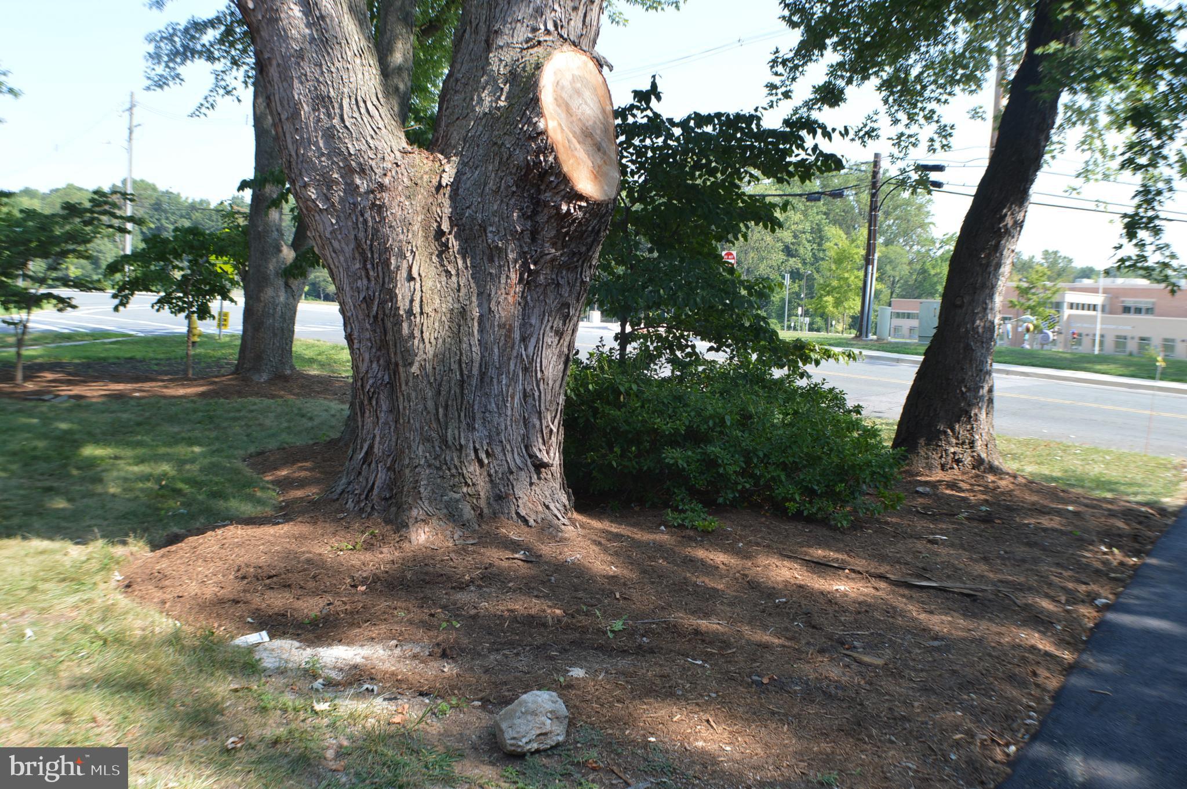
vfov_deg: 31.8
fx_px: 1383
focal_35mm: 42
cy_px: 394
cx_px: 594
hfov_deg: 46.4
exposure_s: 1/125
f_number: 5.6
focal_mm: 28
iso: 140
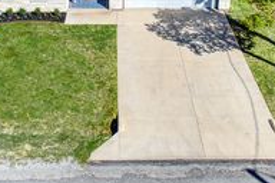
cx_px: 109
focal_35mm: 65
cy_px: -32
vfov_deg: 19.8
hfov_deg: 30.9
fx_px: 496
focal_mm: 12.3
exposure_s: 1/80
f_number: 2.8
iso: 120
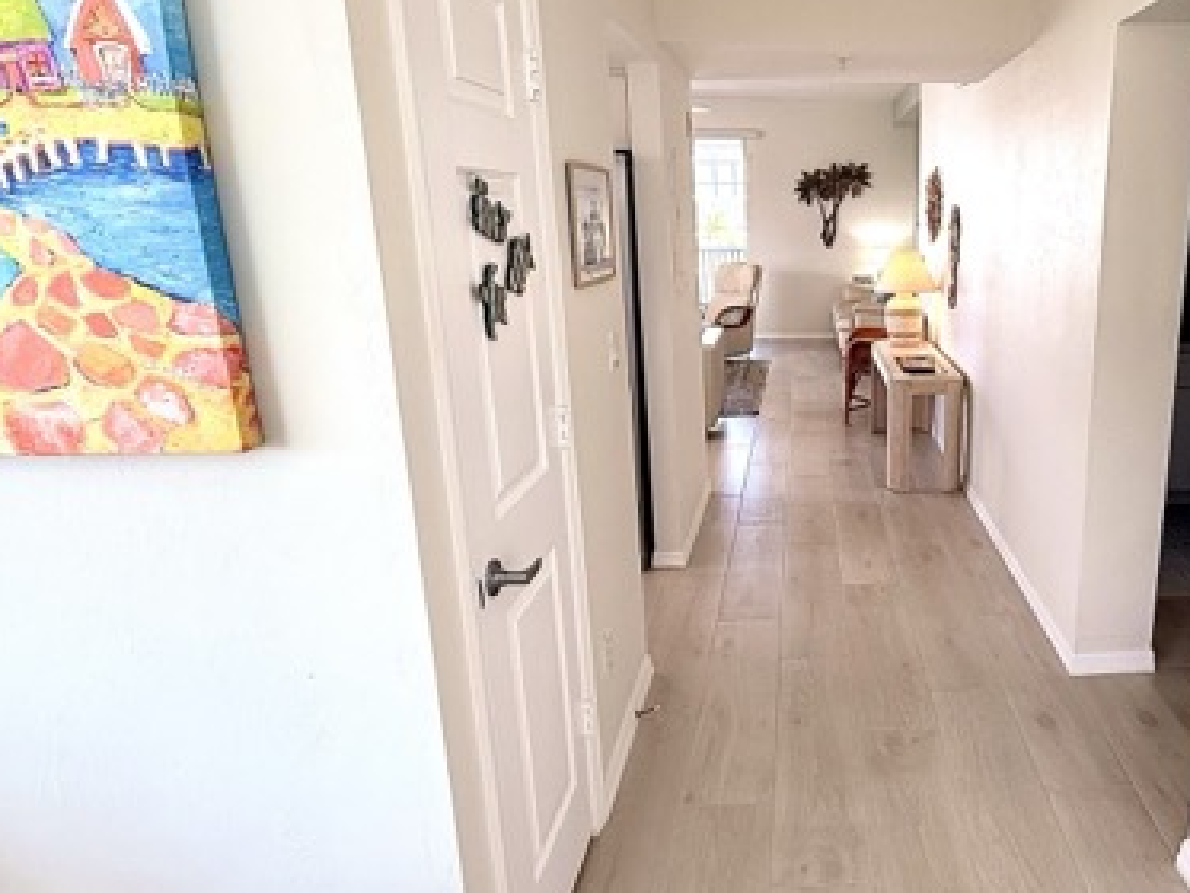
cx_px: 852
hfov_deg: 68.2
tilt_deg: -13.2
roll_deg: +0.1
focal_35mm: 24
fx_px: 825
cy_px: 399
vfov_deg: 56.7
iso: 125
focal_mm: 2.22
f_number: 2.2
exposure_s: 1/120
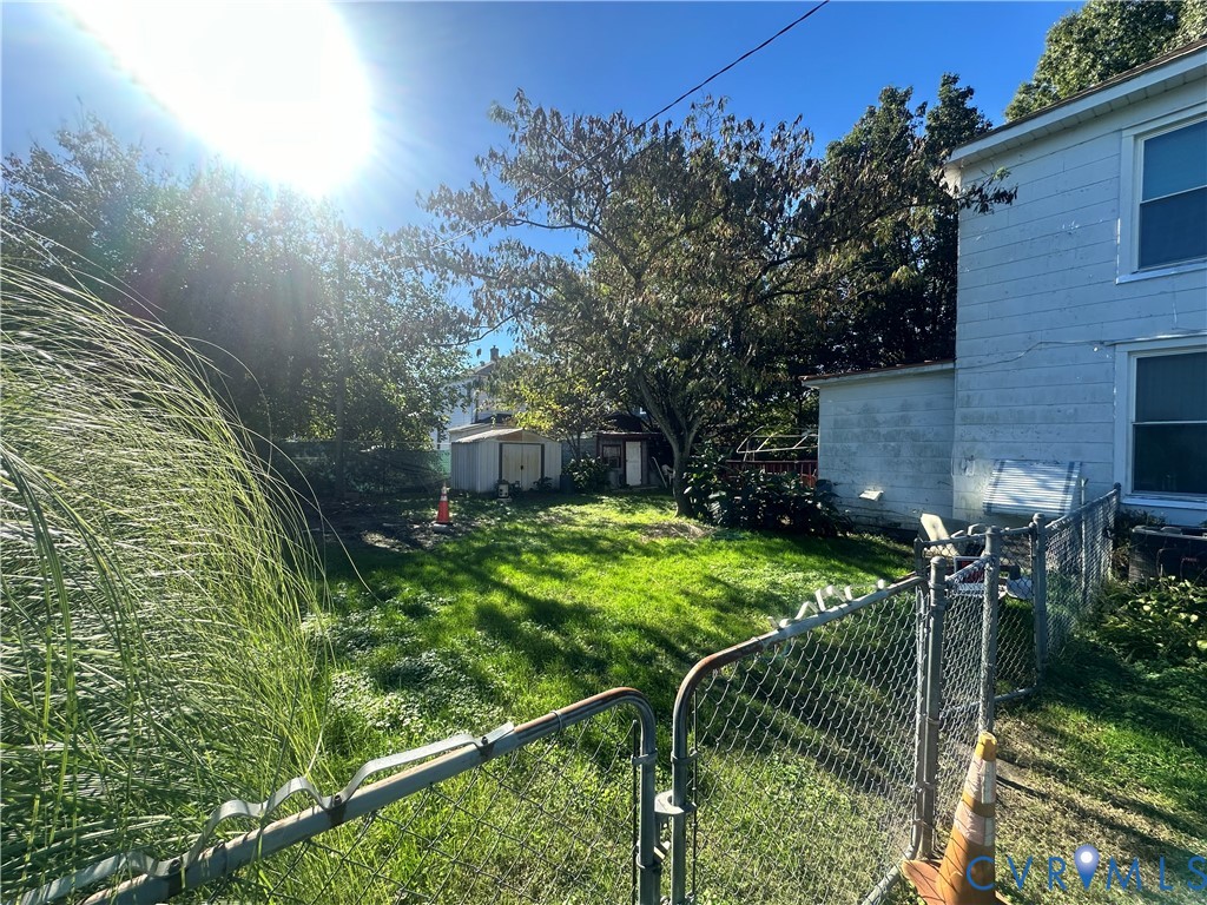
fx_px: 488
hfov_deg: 102.1
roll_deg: -1.9
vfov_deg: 85.7
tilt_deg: +2.4
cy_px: 452
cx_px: 604
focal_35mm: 14
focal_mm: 2.22
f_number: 2.2
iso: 40
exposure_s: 1/725
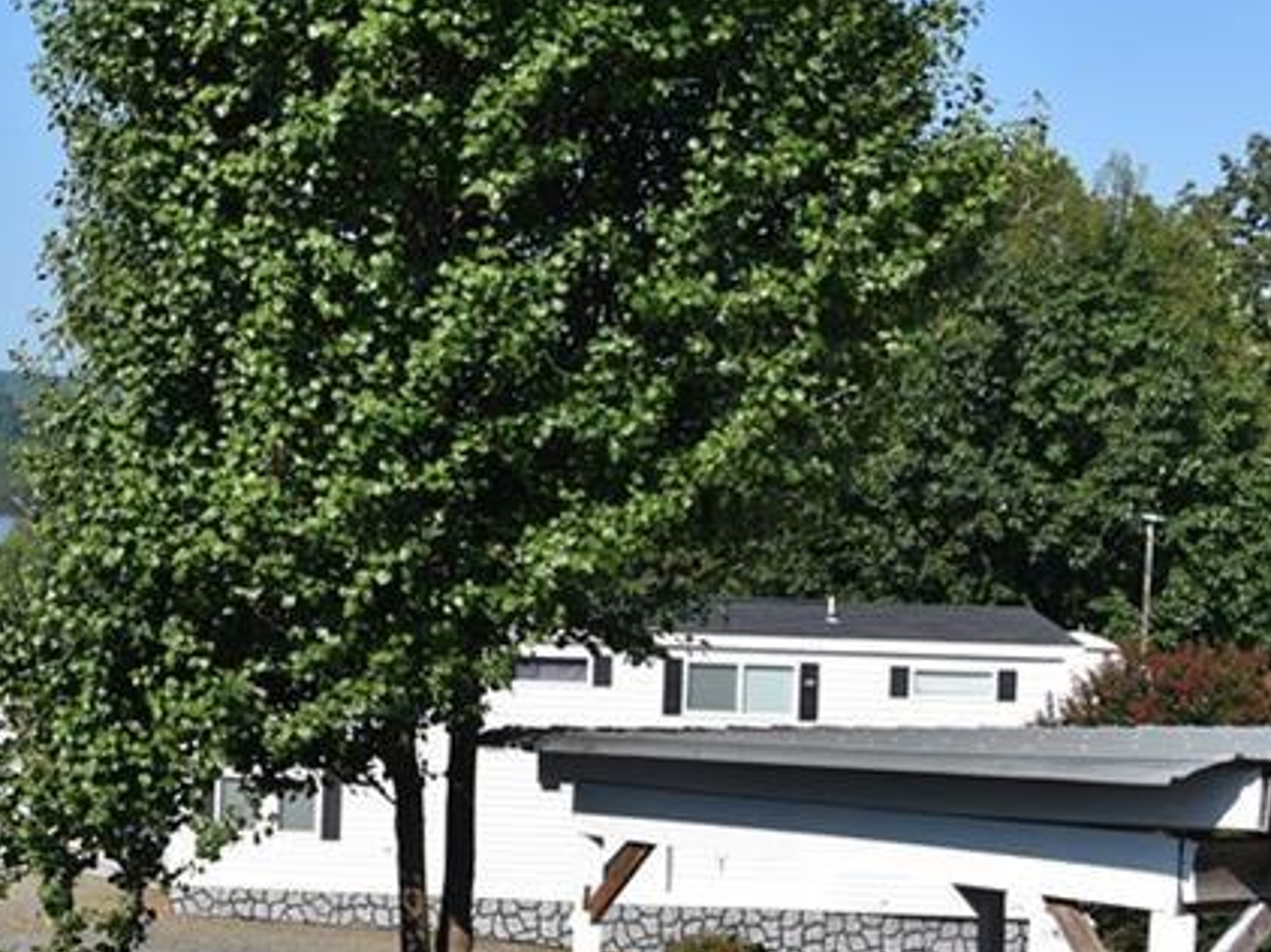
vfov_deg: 21.0
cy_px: 464
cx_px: -66
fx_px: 2569
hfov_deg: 26.0
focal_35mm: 70
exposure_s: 1/250
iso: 100
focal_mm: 20
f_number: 8
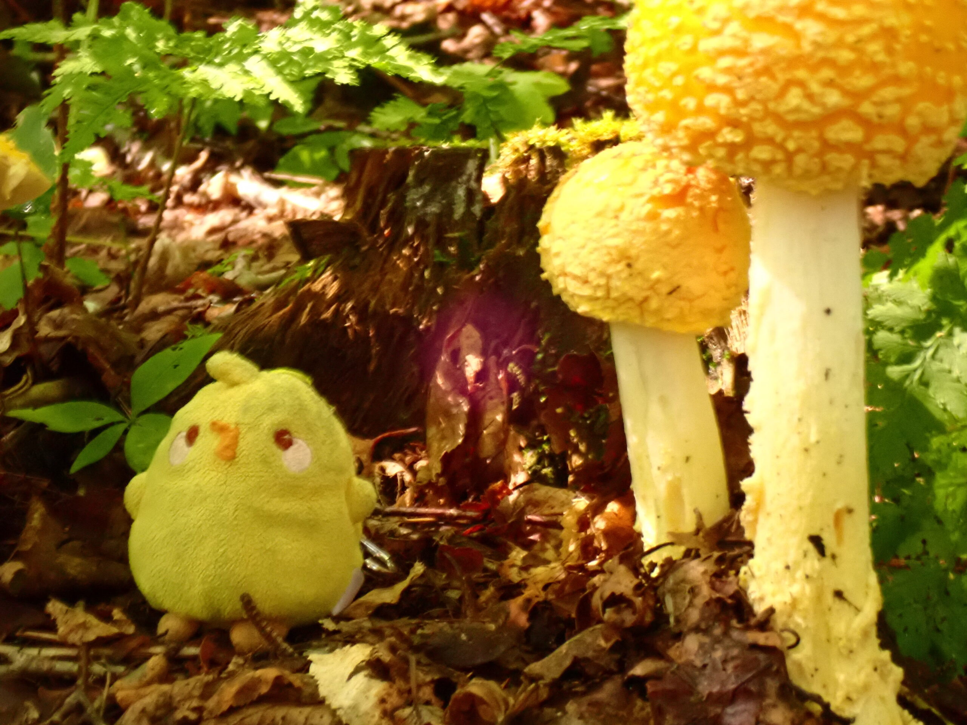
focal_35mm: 88
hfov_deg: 22.3
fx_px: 2458
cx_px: 484
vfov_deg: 16.8
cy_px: 362
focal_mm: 15.66
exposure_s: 1/10
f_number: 18
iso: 1600
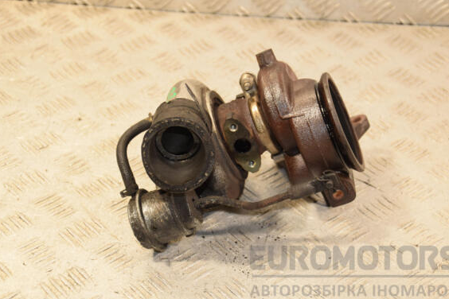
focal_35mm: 83
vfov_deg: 16.5
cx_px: 235
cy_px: 152
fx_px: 1035
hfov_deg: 24.5
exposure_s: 1/200
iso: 800
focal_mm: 52
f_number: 5.6
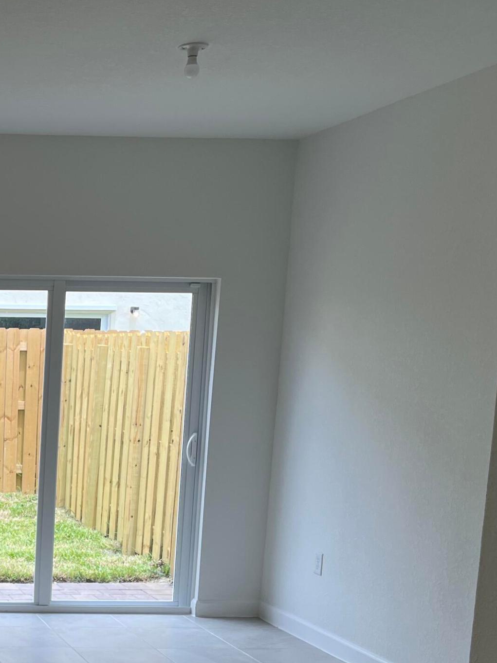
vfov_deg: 34.1
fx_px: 1053
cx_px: -191
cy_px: 513
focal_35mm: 55
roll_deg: -0.7
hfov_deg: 22.9
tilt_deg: -7.6
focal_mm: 5.1
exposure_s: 1/304
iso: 50
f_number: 1.6
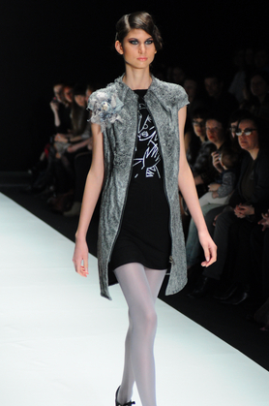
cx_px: 155
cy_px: 234
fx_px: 1675
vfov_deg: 13.8
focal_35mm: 149
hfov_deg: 9.2
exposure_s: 1/200
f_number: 3.5
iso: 1250
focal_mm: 80
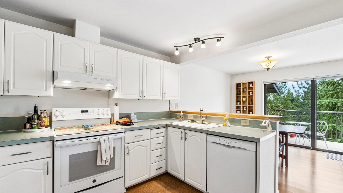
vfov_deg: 67.0
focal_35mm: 16
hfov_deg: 99.4
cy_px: 104
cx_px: 172
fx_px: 146
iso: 250
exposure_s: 1/10
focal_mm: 10
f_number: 9
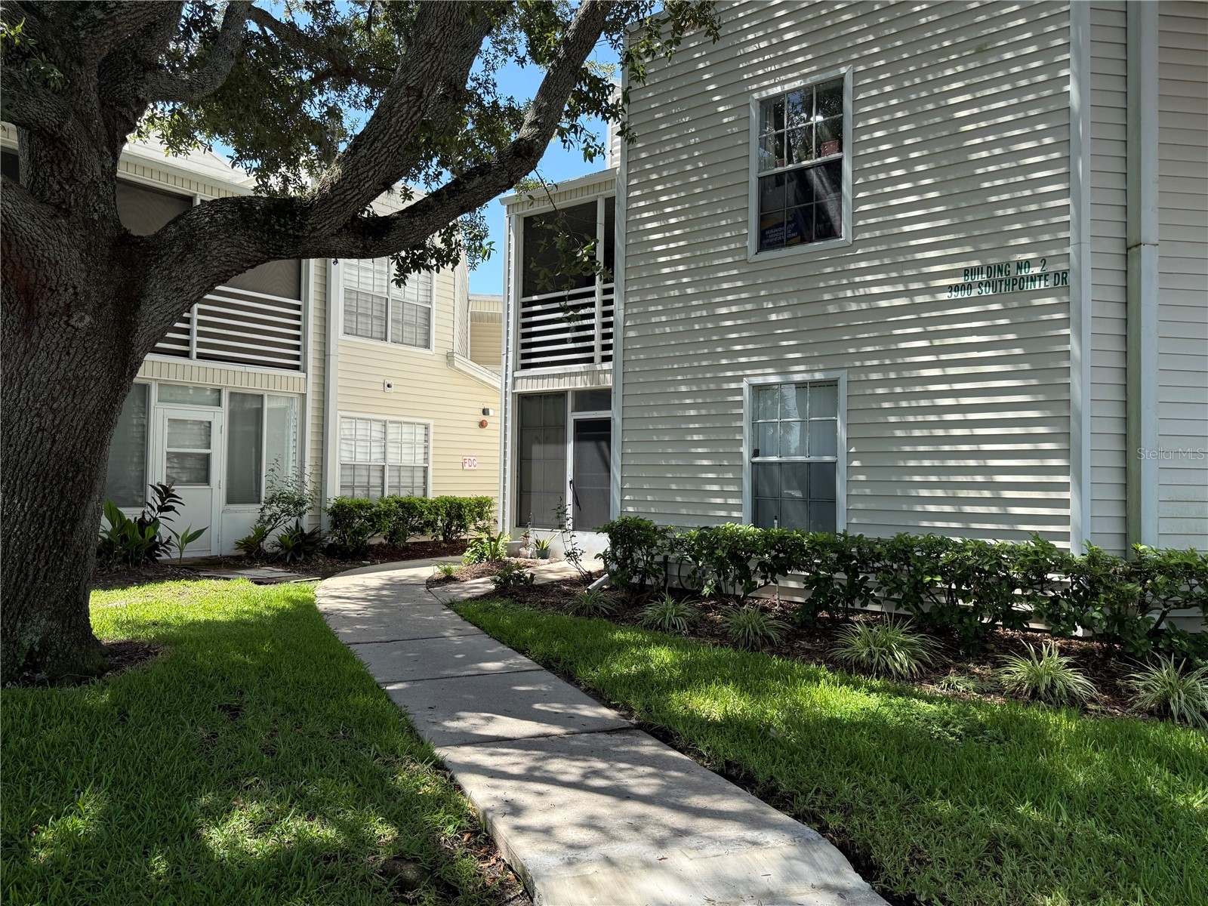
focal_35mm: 24
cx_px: 604
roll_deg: -0.6
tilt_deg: +2.5
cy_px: 453
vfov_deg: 56.8
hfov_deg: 71.6
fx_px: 838
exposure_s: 1/1361
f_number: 1.78
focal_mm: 6.76
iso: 80
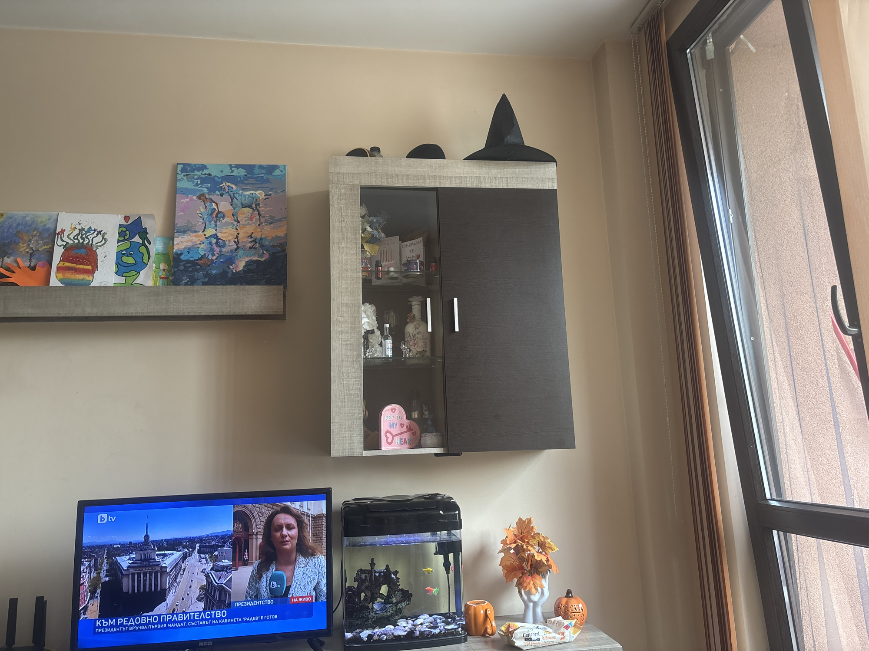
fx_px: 653
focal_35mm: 26
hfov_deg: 67.3
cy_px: 326
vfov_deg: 53.1
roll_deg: +2.4
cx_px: 434
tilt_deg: +9.8
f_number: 1.6
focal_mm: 5.96
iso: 200
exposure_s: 1/60
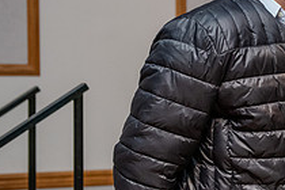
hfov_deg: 14.3
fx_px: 1092
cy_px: 92
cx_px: 354
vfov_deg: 9.9
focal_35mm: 138
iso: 2000
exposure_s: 1/200
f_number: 3.2
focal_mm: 50
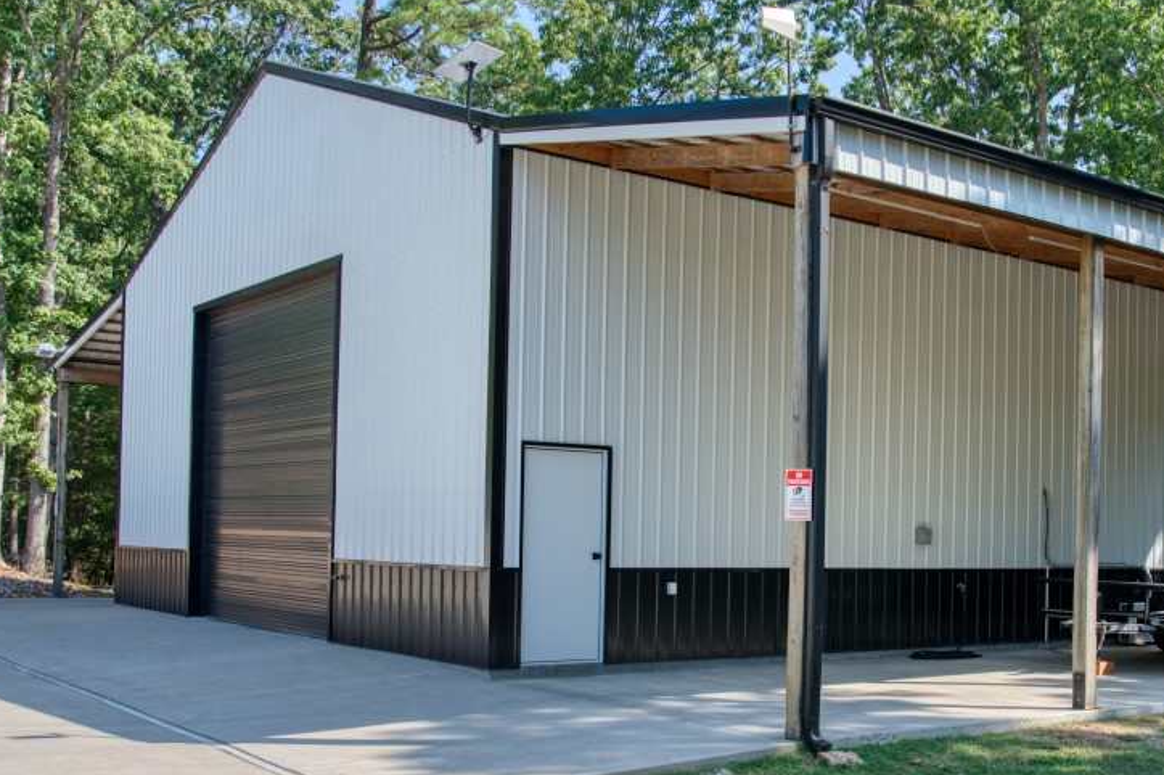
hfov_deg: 46.7
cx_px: 777
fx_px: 1325
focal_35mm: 41
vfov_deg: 32.3
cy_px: 529
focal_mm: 29
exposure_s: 1/1000
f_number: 8
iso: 100
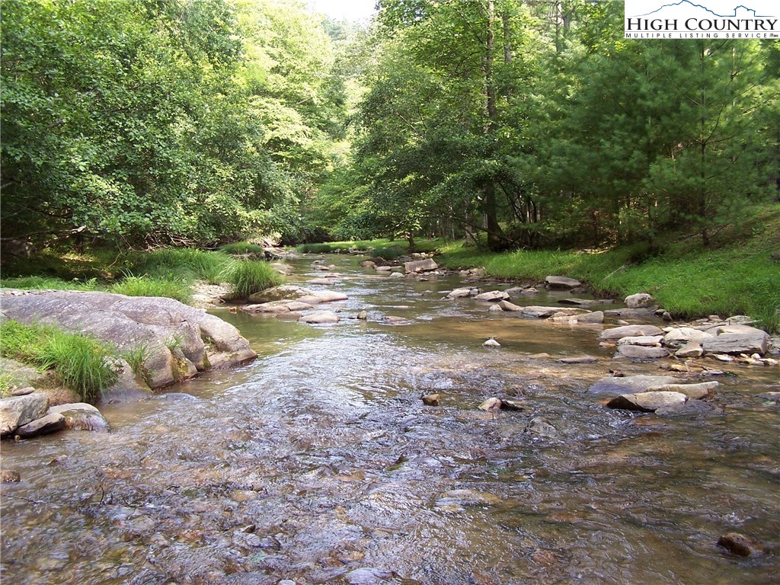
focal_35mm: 38
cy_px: 292
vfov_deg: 37.7
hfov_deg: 49.0
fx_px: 856
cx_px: 390
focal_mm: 6.3
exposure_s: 1/90
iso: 80
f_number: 2.8
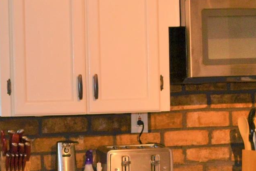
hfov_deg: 17.2
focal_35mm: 117
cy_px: 139
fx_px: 832
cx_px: 24
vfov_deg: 11.7
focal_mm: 24
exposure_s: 1/60
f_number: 4
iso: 720
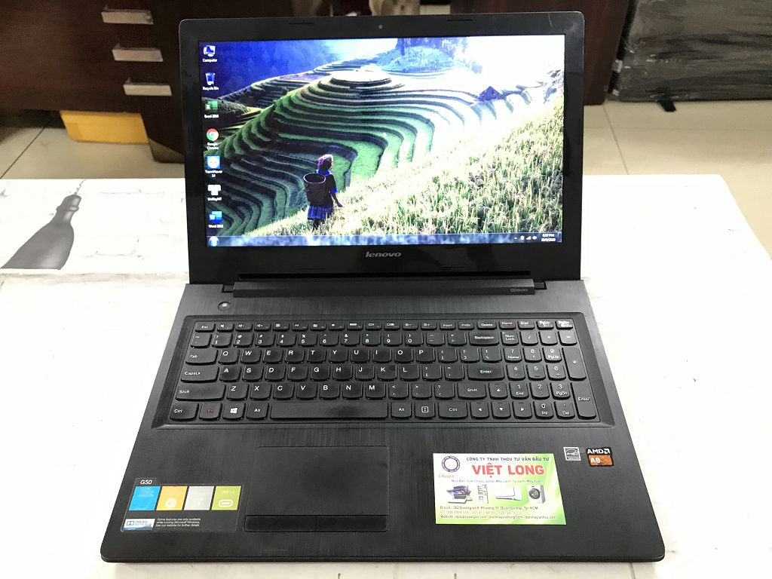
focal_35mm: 28
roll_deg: +1.9
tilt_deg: -44.1
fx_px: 624
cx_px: 386
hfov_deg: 63.4
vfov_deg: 49.7
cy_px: 290
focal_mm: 3.99
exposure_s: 1/13
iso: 100
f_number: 1.8
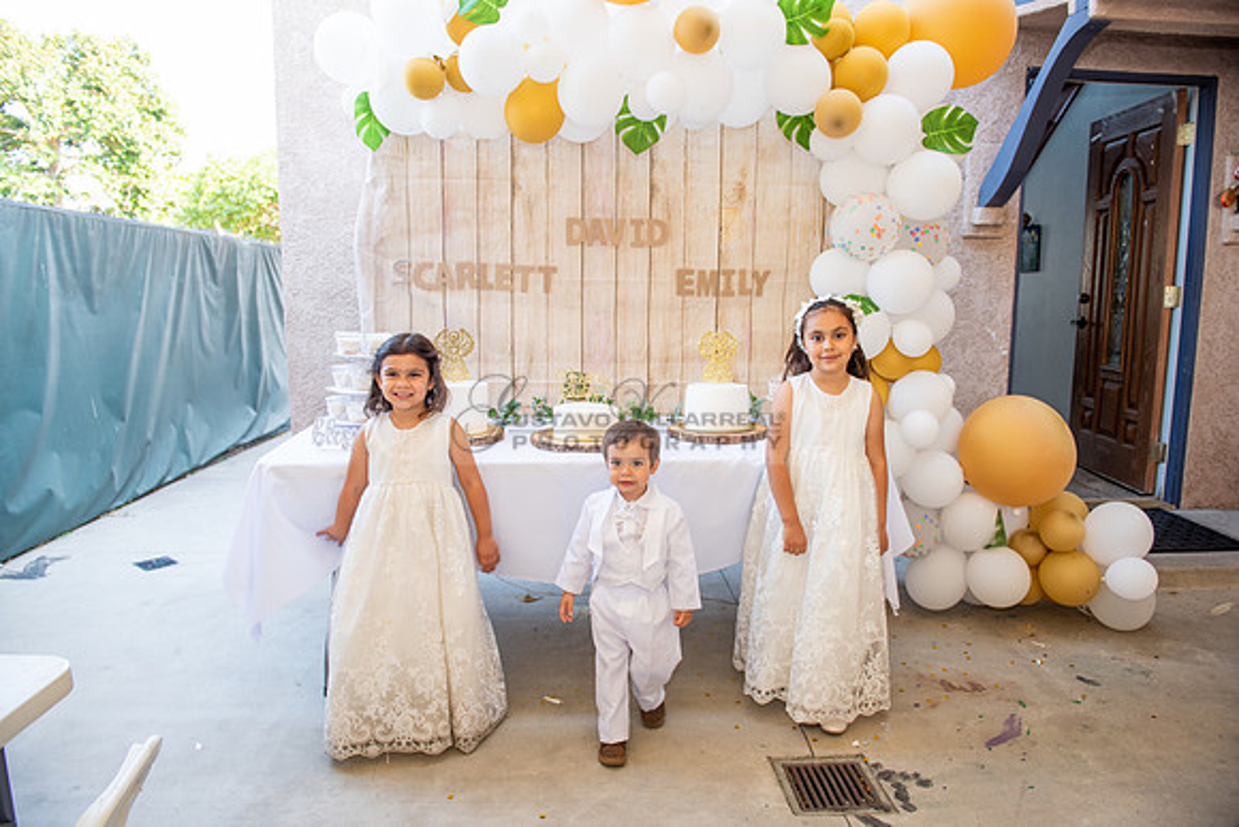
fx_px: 826
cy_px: 414
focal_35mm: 24
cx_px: 620
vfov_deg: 53.2
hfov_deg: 73.7
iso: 200
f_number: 4
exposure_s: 1/80
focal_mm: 24
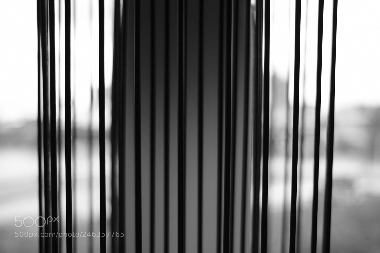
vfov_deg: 37.8
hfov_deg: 54.4
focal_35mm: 35
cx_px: 190
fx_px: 369
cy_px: 126
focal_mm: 23
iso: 200
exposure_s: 1/900
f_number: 2
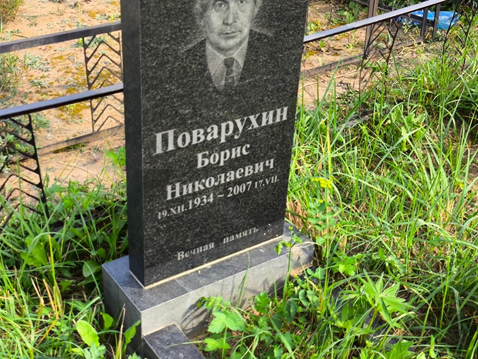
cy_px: 180
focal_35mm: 50
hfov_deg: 38.2
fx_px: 691
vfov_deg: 29.1
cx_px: 239
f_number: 1.7
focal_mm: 4.71
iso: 50
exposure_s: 1/162
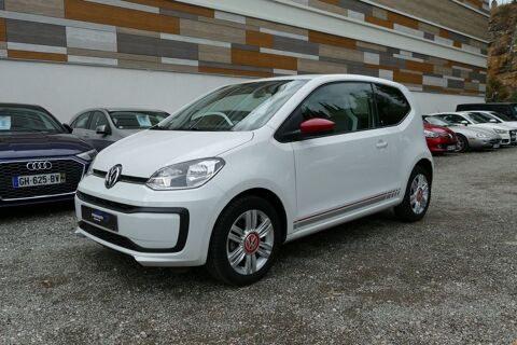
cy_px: 172
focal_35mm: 30
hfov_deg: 61.9
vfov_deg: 43.6
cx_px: 258
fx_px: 431
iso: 125
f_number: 3
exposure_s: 1/1600
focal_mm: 10.85
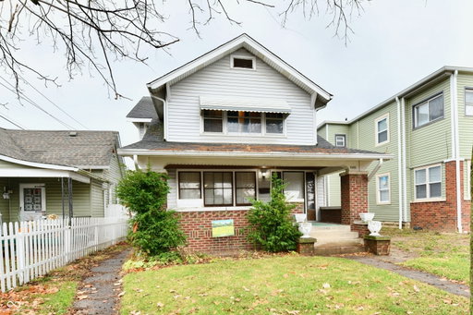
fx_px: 184
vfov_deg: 81.2
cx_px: 236
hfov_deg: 104.3
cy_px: 158
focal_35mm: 14
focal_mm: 14
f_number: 5
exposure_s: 1/100
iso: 640
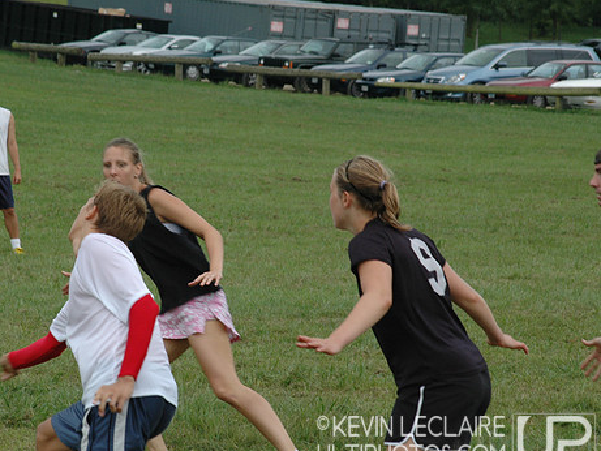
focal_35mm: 245
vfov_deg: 6.1
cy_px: 228
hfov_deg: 8.1
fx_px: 4248
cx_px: 231
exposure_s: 1/200
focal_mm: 135
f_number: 11
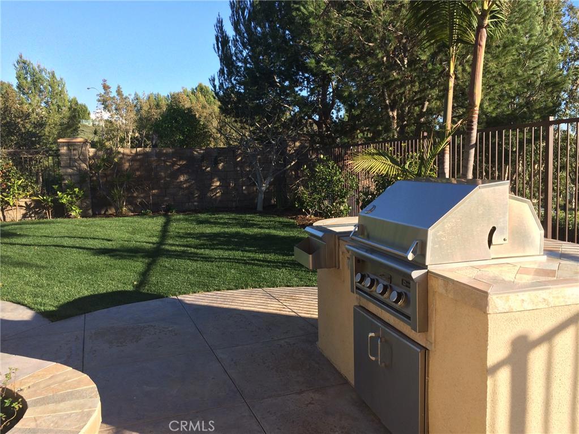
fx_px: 485
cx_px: 290
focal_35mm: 29
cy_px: 217
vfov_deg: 48.2
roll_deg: +1.5
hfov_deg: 61.7
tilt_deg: -6.9
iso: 32
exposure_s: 1/1053
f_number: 2.2
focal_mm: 4.15
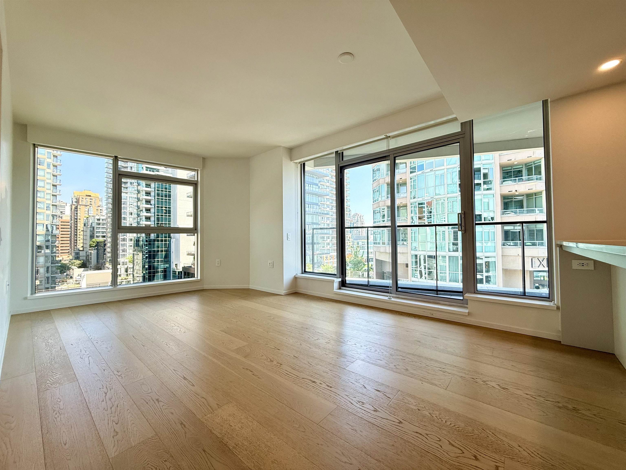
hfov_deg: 102.1
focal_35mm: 14
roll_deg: -0.8
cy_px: 235
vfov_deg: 85.7
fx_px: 253
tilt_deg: +1.4
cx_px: 313
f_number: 2.2
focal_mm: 2.22
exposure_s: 1/143
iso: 64
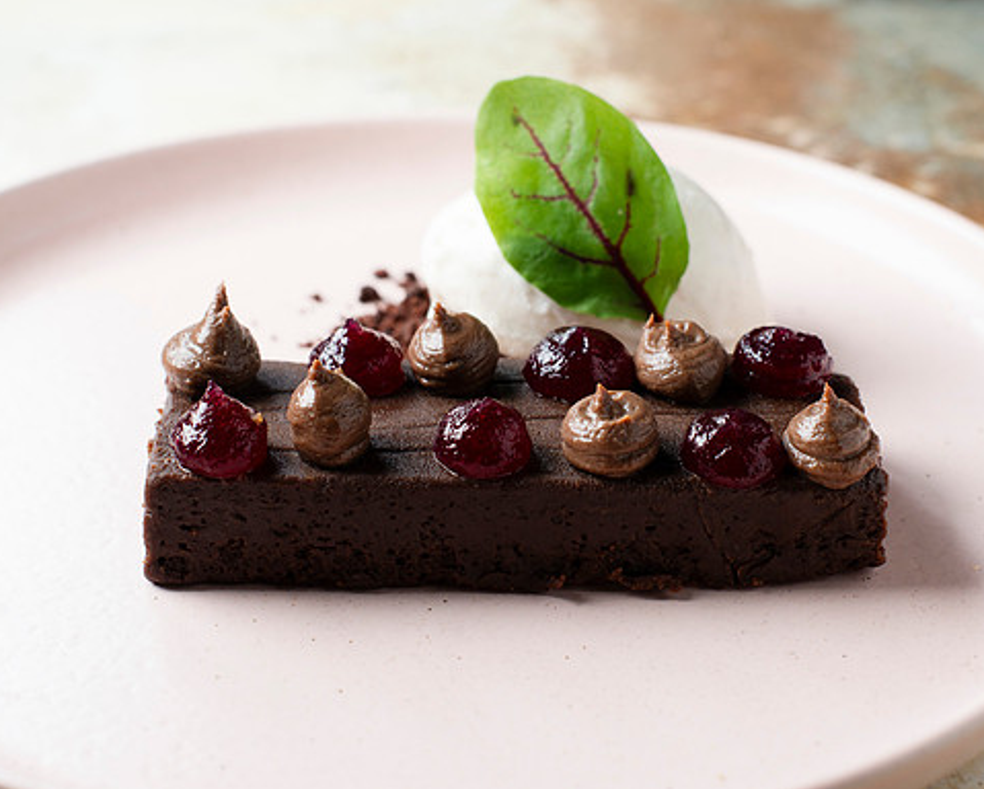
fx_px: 1982
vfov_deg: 22.5
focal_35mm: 68
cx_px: 544
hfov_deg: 27.9
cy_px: 366
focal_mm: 50
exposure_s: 1/200
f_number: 5.6
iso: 200
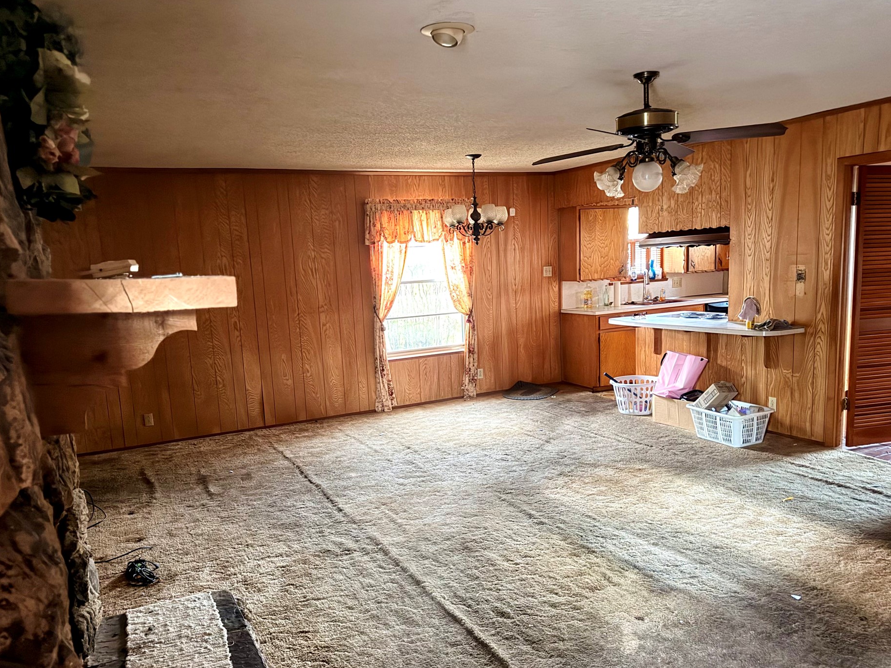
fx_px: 695
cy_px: 372
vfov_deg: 51.2
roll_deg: +3.3
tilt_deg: -9.6
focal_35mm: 27
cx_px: 446
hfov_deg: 65.3
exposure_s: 1/17
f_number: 1.78
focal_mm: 6.76
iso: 1250
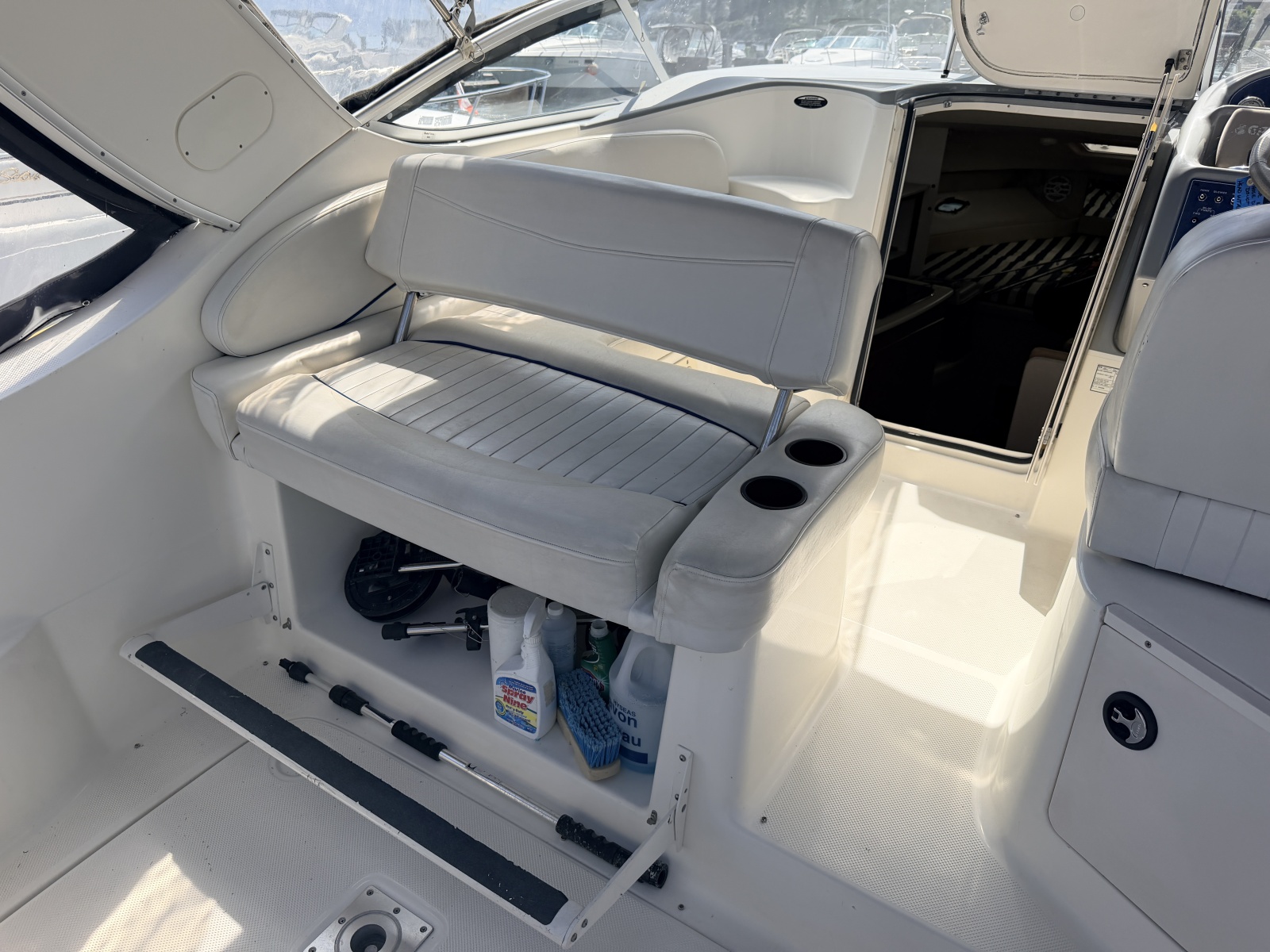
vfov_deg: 56.8
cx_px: 635
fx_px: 881
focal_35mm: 24
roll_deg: -0.9
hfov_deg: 71.6
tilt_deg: -26.3
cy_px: 476
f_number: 1.78
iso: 125
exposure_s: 1/4975
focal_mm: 6.76
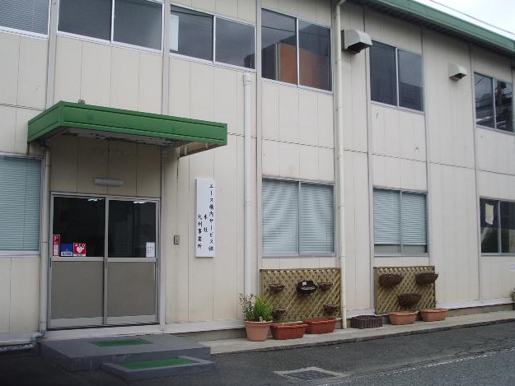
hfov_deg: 44.8
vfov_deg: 34.4
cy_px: 194
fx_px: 625
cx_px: 260
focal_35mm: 42
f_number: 4.6
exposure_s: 1/320
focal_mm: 6.8
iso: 50
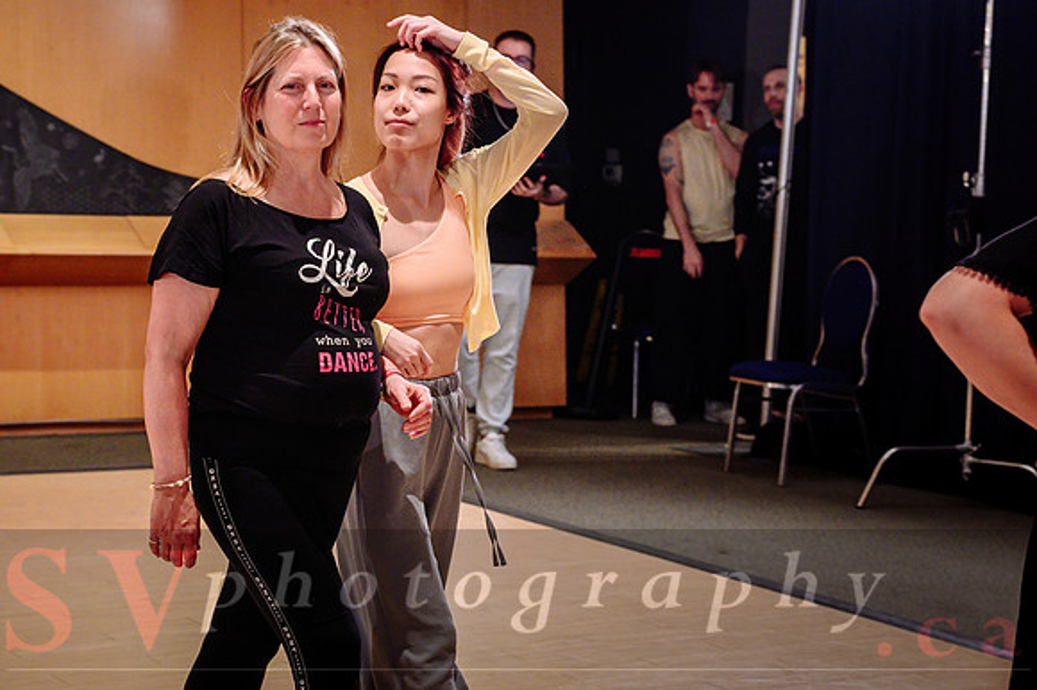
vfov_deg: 17.3
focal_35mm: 79
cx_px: 367
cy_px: 359
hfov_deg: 25.6
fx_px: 2271
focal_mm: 41
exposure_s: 1/160
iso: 1250
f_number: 3.2
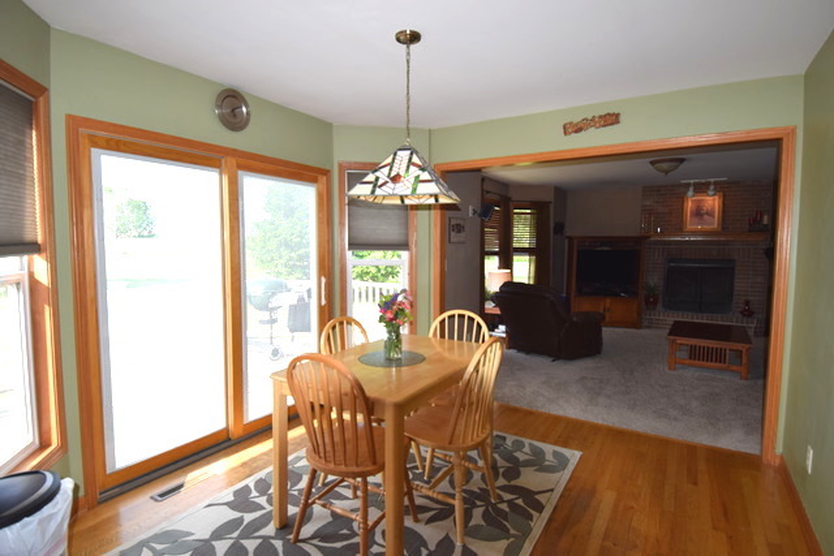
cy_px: 278
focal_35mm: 18
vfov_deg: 67.4
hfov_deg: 90.0
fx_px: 417
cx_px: 417
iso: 200
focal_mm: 12
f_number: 5.6
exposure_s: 1/125
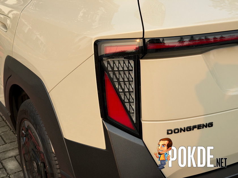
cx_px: 119
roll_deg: -0.3
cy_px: 89
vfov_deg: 30.3
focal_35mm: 48
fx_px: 330
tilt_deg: -20.5
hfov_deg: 39.7
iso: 64
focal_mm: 6.76
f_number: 1.78
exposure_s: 1/1513
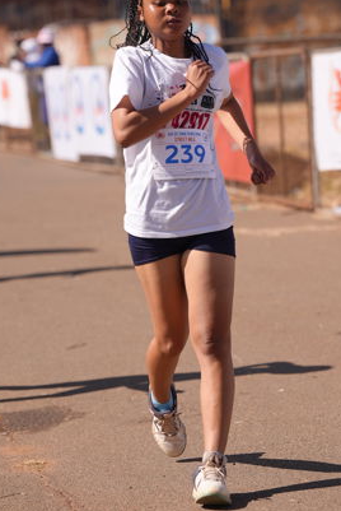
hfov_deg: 8.0
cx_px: 186
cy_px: 210
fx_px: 2425
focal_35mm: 171
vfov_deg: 12.0
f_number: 4.5
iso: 80
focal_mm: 143
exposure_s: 1/800
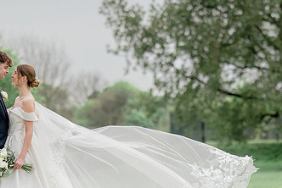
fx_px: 1419
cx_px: 115
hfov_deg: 11.3
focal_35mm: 181
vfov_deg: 7.6
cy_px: 96
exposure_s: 1/6400
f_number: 2
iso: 320
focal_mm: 85
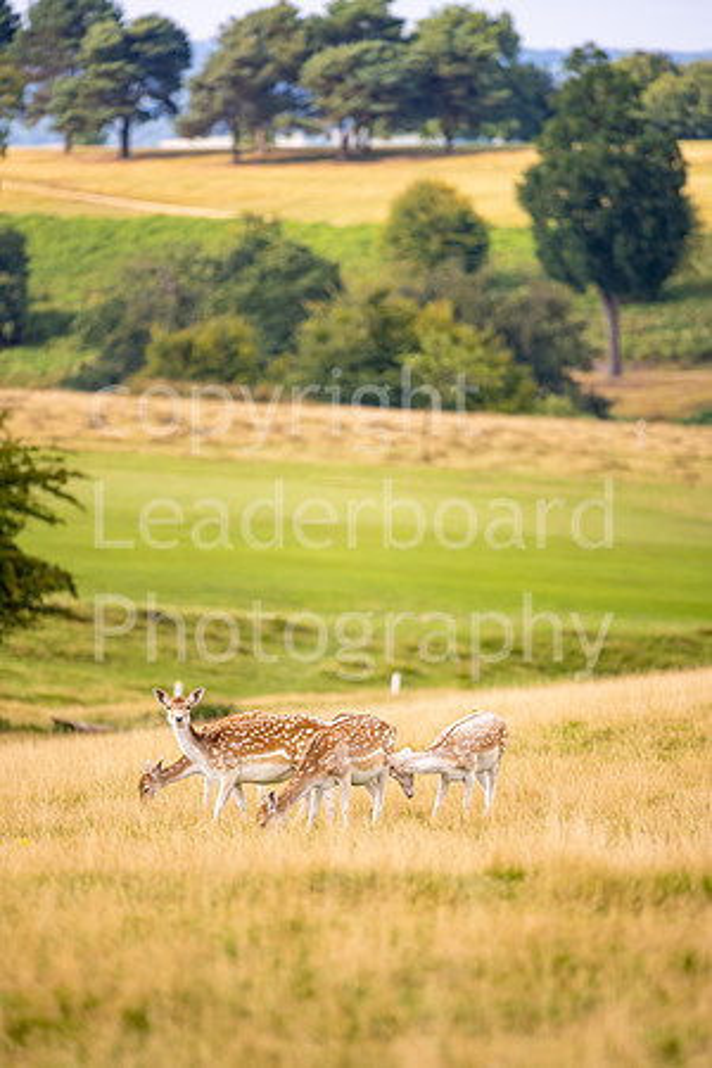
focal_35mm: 300
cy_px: 534
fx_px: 8899
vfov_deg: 6.9
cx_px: 356
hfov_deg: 4.6
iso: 125
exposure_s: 1/500
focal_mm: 300
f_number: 4
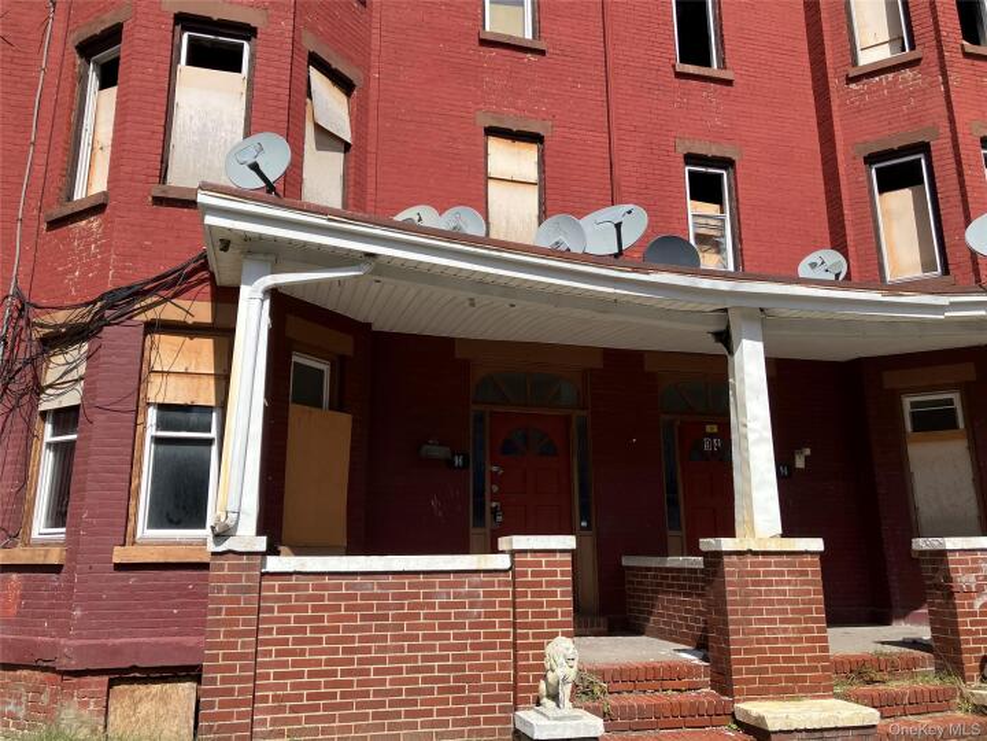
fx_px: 798
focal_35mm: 28
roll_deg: +1.2
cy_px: 370
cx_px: 494
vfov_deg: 49.7
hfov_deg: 63.4
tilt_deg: +15.2
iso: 32
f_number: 1.8
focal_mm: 3.99
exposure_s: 1/1869
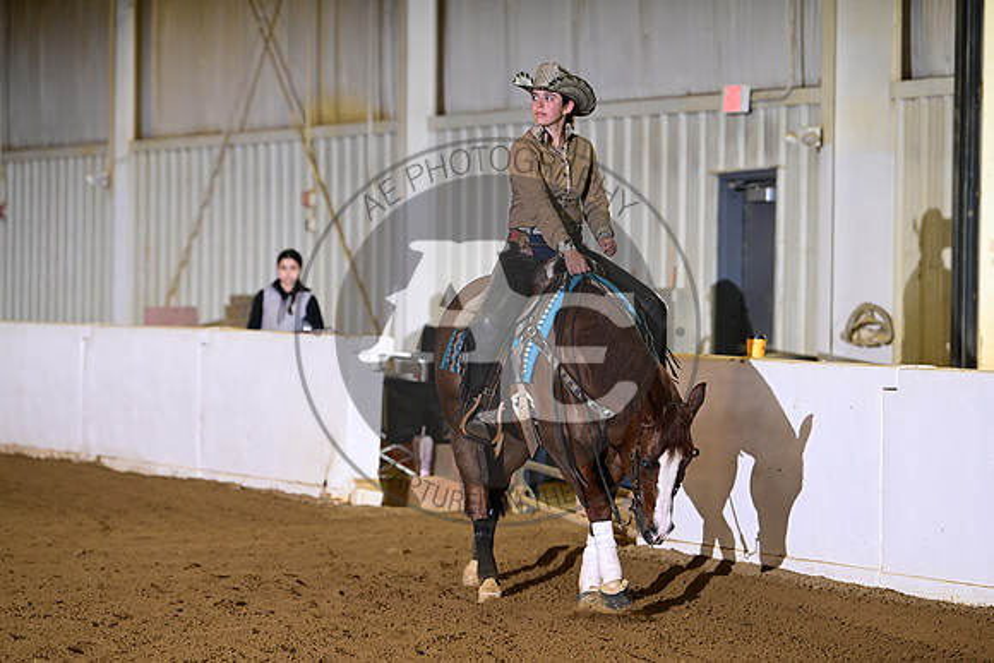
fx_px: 4281
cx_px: 497
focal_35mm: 155
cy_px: 332
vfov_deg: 8.9
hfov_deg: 13.2
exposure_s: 1/200
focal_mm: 155
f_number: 4
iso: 2000
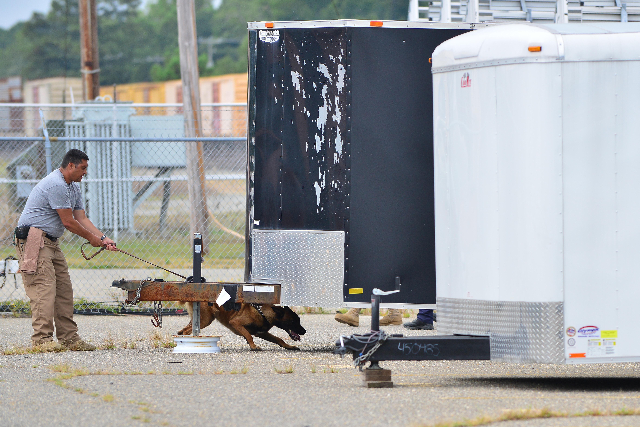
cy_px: 214
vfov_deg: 6.9
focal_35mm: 200
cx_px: 320
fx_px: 3555
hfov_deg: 10.3
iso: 500
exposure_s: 1/1000
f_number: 3.2
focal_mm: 200
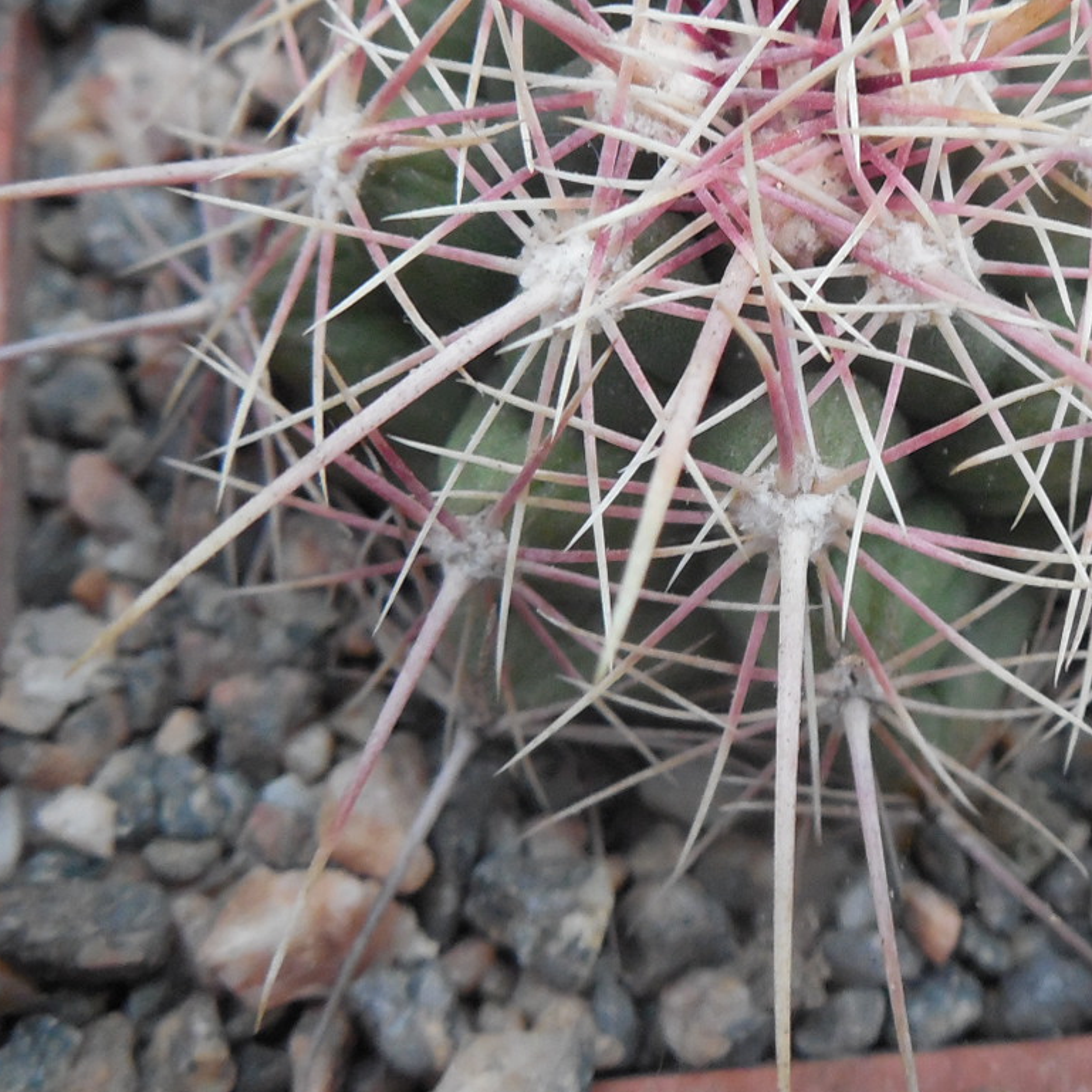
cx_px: 821
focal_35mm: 57
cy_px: 329
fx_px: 2034
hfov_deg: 29.6
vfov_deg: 29.7
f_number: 3.6
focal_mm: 5.6
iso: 400
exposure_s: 1/20
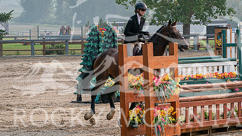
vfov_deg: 5.1
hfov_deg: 9.0
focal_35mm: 239
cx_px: 146
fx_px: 1534
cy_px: 64
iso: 500
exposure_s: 1/1000
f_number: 5.6
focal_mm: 160
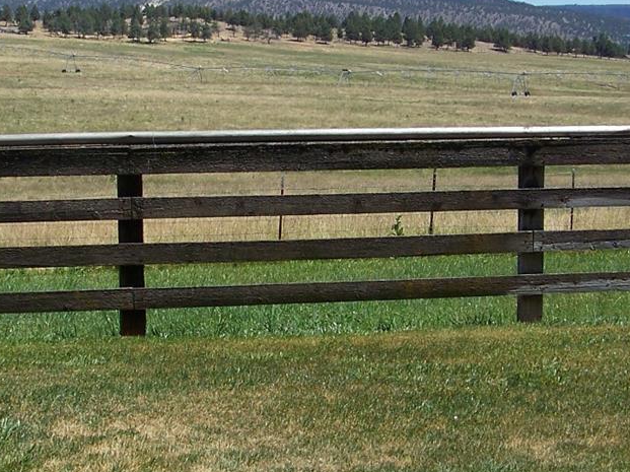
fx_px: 1582
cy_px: 252
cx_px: 230
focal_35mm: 87
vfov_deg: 17.0
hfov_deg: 22.5
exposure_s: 1/500
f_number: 4
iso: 64
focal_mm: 5.85
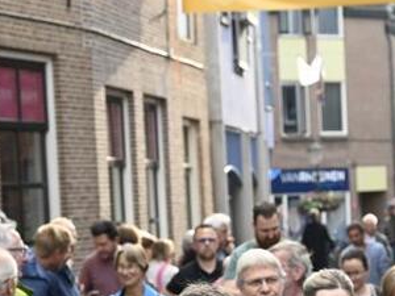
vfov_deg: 8.9
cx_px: 307
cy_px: 333
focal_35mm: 165
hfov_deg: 11.9
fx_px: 1883
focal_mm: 52
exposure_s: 1/250
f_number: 4
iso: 320
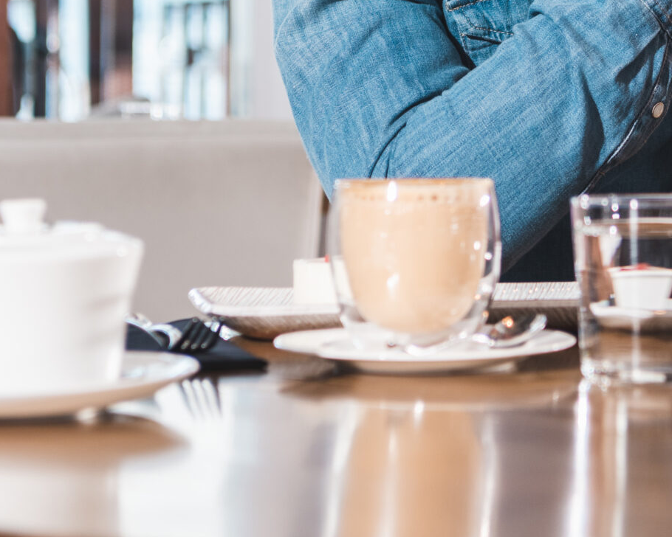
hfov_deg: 14.4
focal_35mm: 132
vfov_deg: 11.5
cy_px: -53
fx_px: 2625
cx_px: 619
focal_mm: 50
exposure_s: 1/200
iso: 320
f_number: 3.5
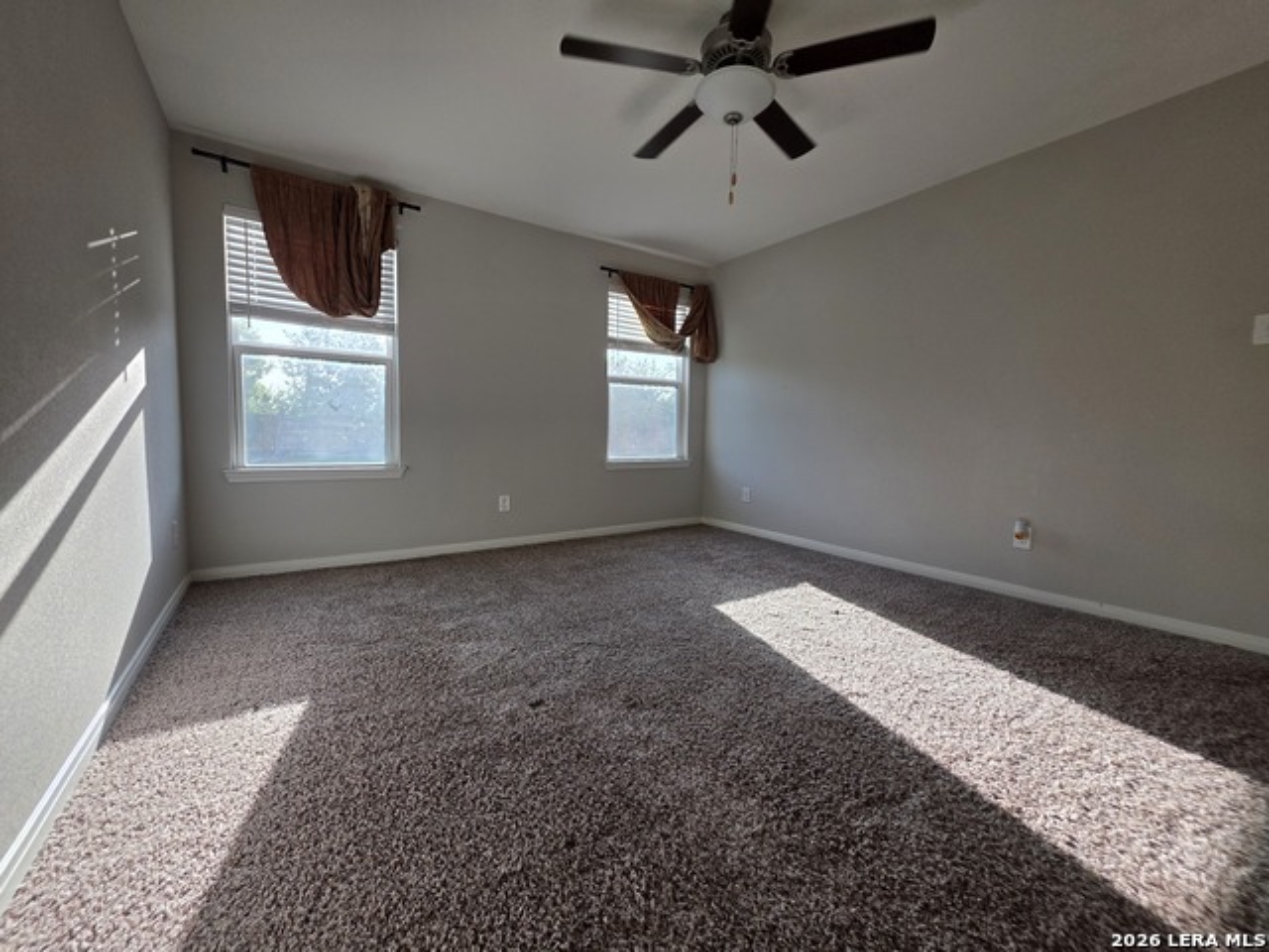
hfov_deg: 106.2
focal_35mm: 13
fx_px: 477
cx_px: 634
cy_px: 476
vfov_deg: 89.9
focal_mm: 2.2
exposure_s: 1/359
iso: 80
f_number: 1.9
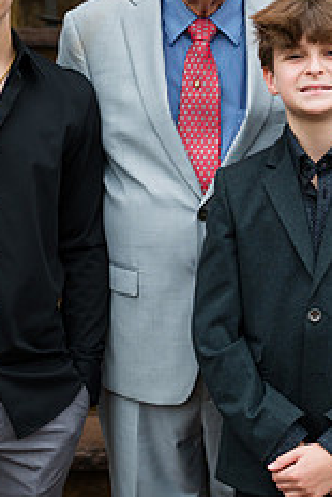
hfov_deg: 10.5
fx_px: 1796
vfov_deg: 15.7
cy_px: 165
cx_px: 309
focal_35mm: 130
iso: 320
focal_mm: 50
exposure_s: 1/500
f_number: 4
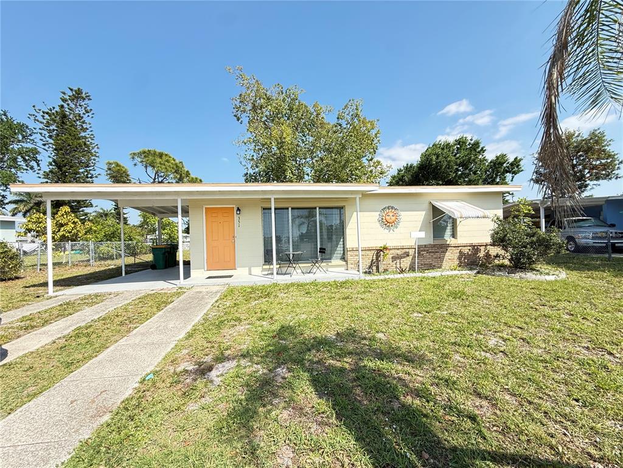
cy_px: 234
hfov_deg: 102.1
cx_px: 312
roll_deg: +1.7
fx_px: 252
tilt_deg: +0.6
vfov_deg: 85.7
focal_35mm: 14
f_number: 2.2
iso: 64
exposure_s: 1/672
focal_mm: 2.22
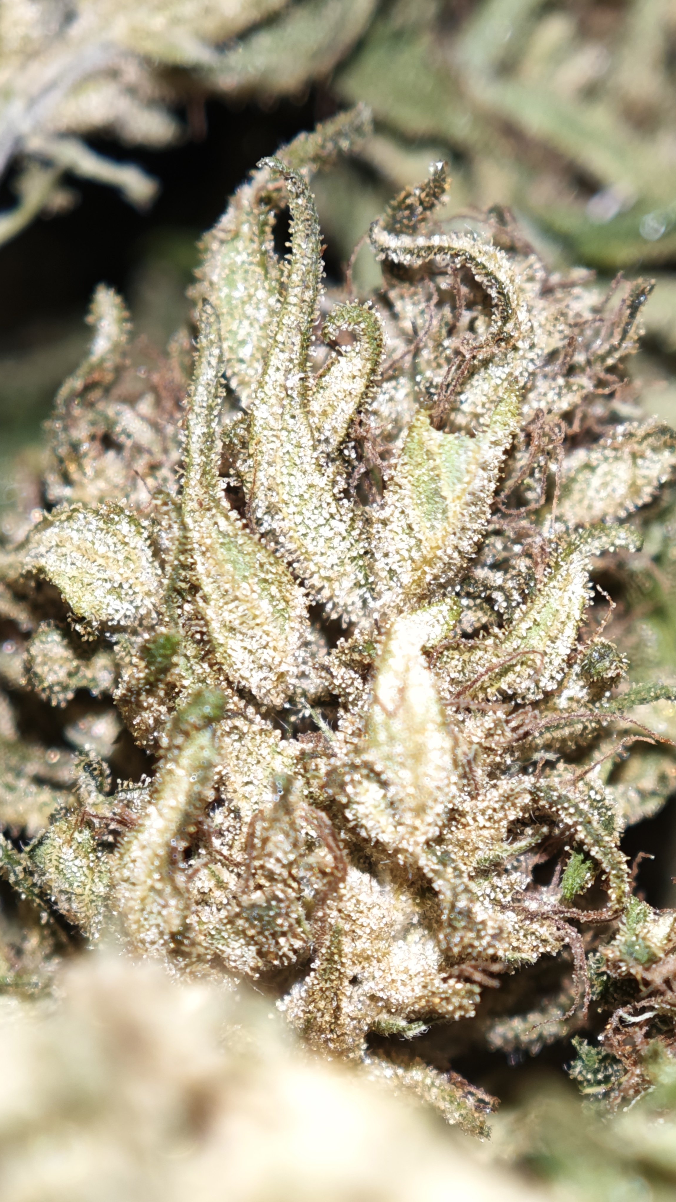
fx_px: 3569
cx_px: 306
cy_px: 603
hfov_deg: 10.8
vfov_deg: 19.1
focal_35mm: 112
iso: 125
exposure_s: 1/100
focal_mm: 11.5
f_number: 1.8
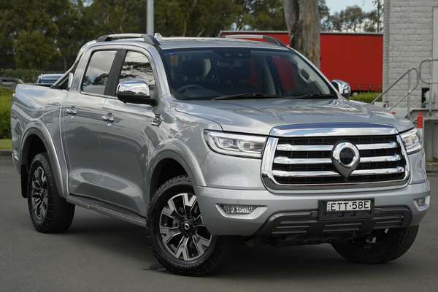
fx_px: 1277
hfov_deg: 19.5
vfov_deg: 13.0
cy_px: 146
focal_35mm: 105
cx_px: 219
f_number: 7.1
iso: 1000
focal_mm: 105
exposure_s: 1/1250
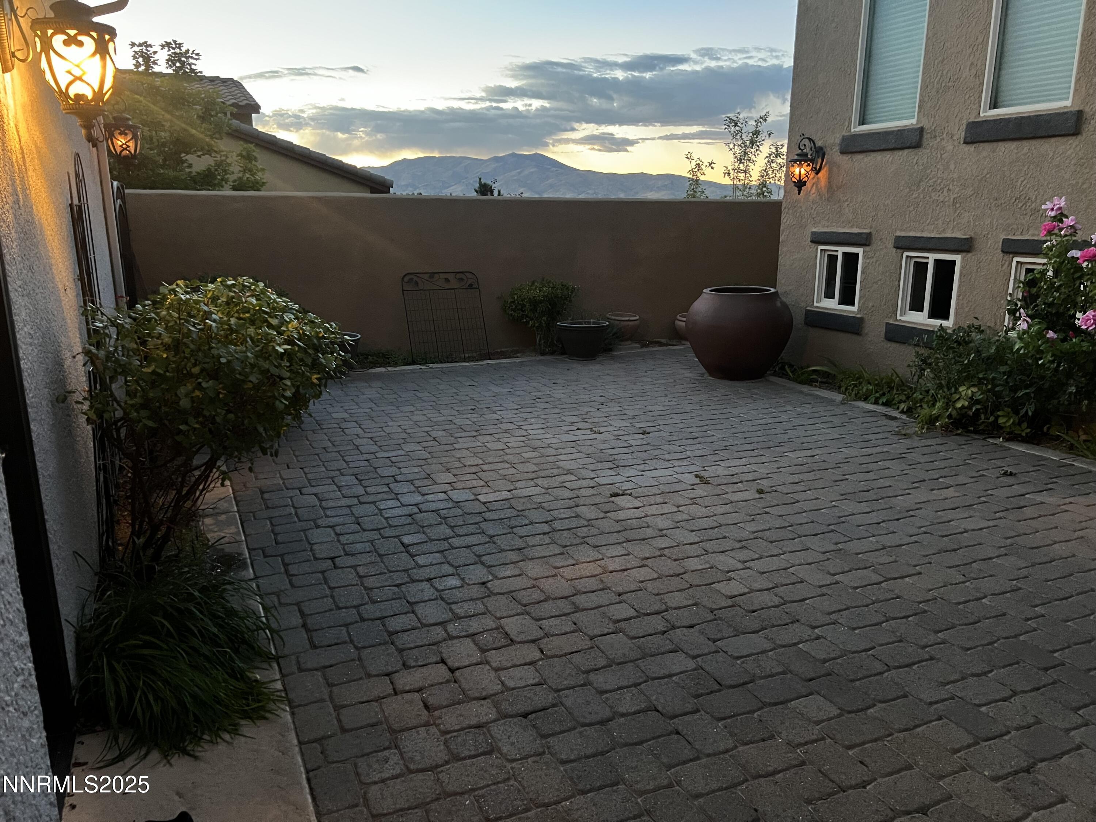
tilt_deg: -15.0
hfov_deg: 67.3
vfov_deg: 53.1
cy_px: 411
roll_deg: -0.1
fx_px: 823
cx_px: 548
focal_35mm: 26
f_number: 1.5
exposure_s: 1/30
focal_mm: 5.7
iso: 500
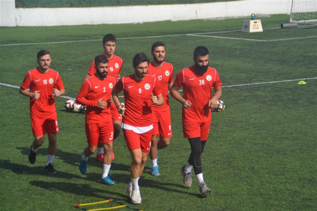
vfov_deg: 9.1
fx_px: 1320
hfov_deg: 13.7
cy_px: 106
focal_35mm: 150
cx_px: 158
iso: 400
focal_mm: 100
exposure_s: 1/1600
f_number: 6.3
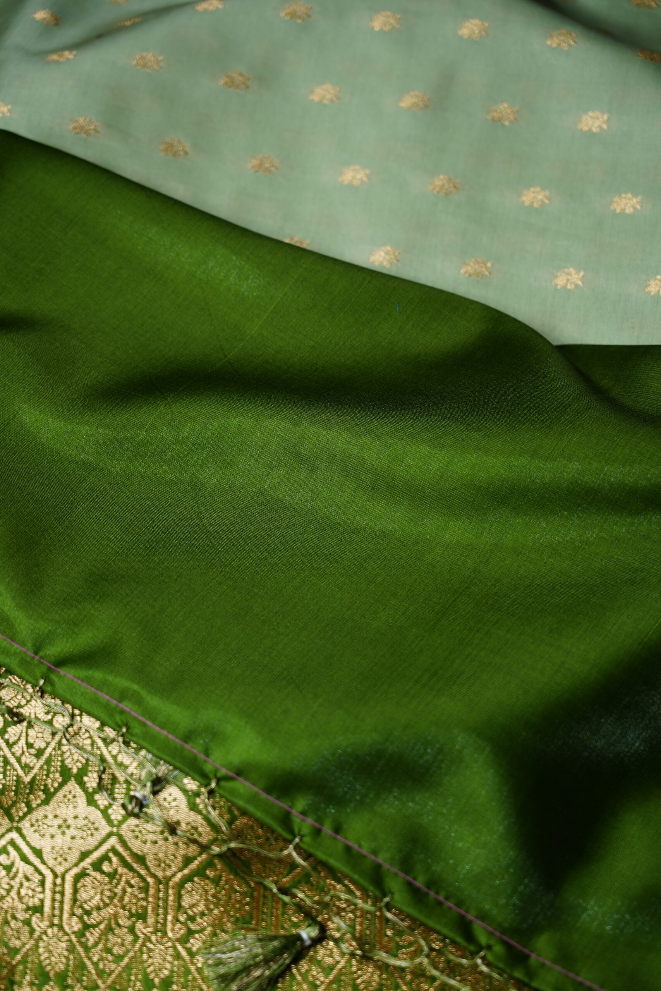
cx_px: 330
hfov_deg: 13.0
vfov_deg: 19.5
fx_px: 2891
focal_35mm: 105
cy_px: 496
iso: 500
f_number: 4
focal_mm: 105
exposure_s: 1/200
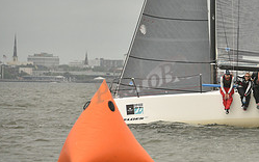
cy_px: 8
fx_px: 4019
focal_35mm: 569
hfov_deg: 3.7
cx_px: 295
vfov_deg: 2.3
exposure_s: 1/800
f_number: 5.6
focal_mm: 240
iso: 400
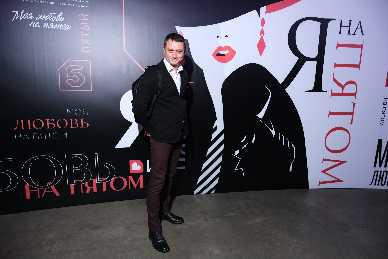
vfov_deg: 53.1
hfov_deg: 73.7
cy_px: 130
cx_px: 194
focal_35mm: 24
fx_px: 259
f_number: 4
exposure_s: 1/125
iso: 400
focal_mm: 16
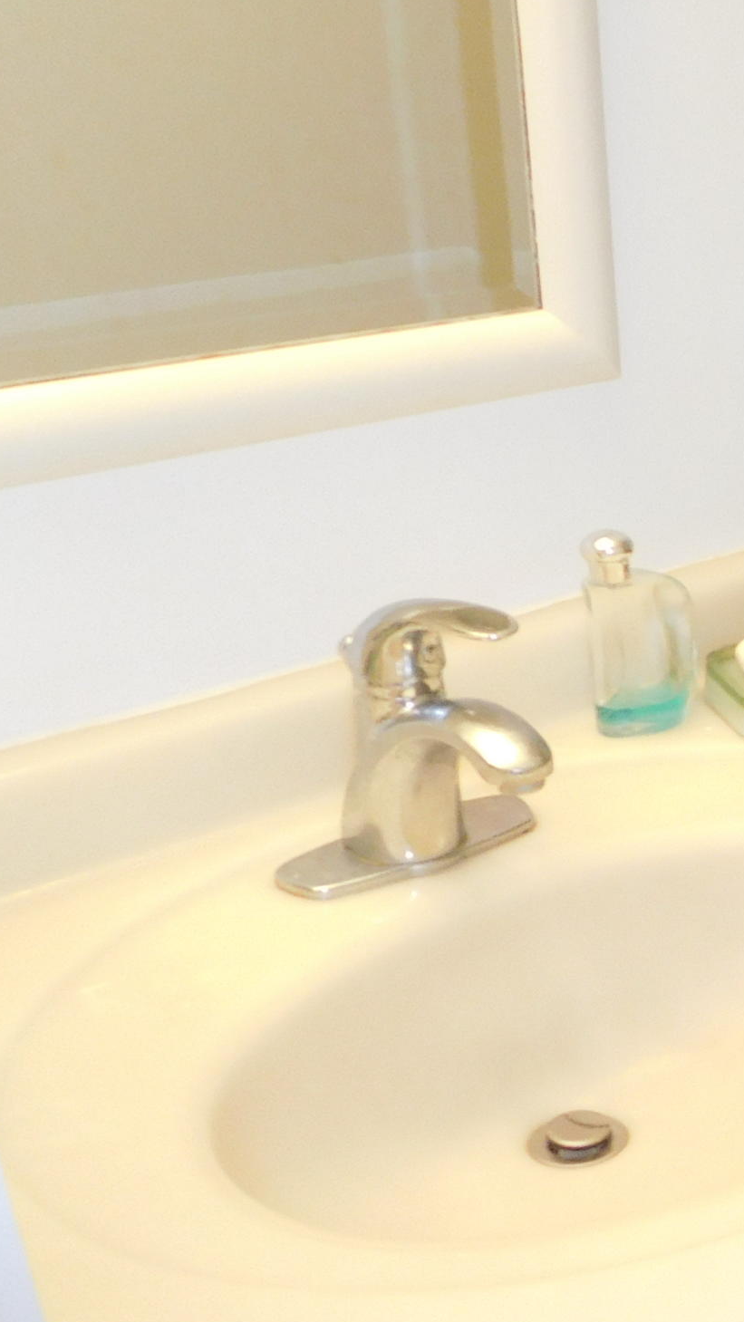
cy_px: 934
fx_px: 1963
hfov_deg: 17.4
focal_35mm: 56
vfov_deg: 36.6
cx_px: 1348
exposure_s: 1/30
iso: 220
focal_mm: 4.5
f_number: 3.4
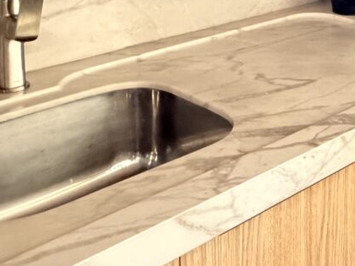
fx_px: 656
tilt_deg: -5.9
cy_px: -90
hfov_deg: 27.6
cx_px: 394
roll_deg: -0.7
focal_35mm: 64
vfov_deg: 20.7
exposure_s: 1/30
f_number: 2.2
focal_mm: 2.22
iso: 1600
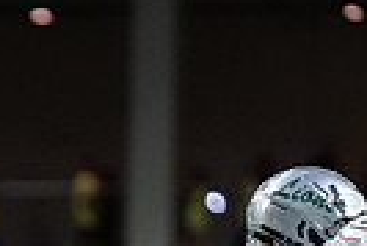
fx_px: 8869
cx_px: -108
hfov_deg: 2.4
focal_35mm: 869
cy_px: 474
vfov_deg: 1.6
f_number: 2.8
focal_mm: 200
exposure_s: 1/800
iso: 2500
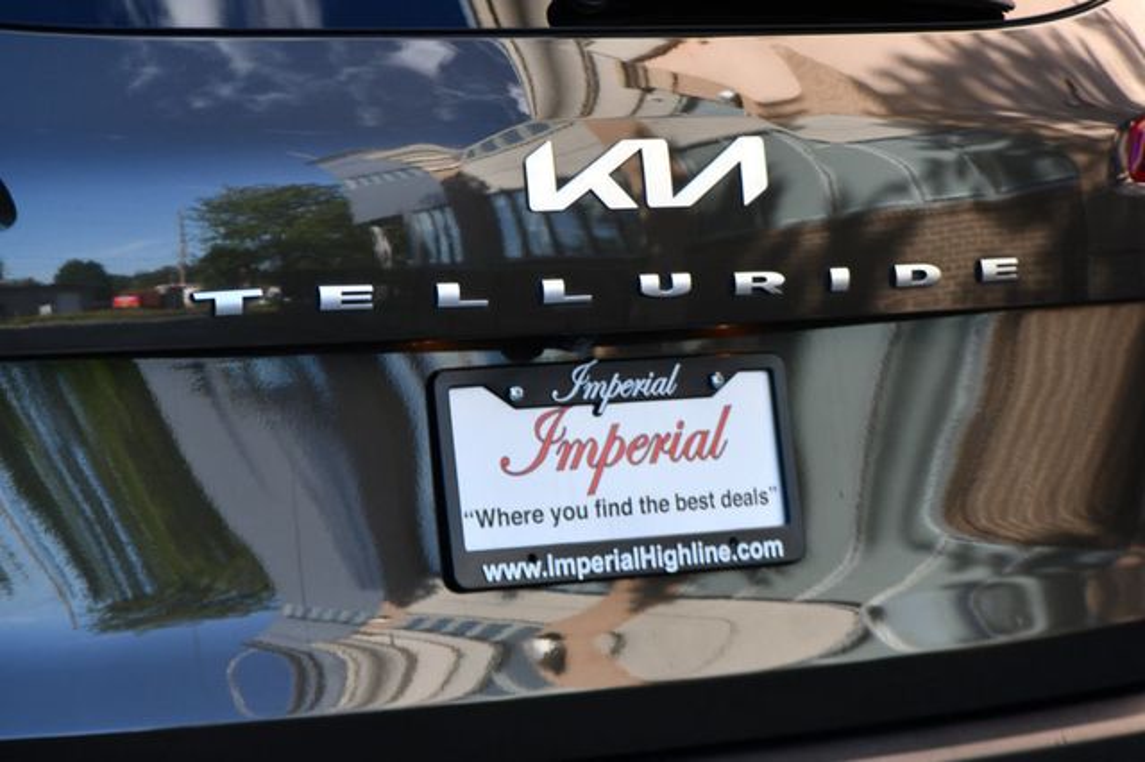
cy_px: 381
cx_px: 572
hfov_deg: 14.9
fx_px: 4387
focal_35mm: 138
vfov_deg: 9.9
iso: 320
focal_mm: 92
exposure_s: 1/250
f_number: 5.6
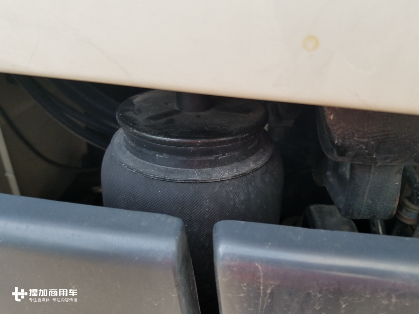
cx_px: 210
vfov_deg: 53.1
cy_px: 157
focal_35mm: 26
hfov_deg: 67.3
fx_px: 315
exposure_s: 1/103
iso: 50
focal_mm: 4.25
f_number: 1.7
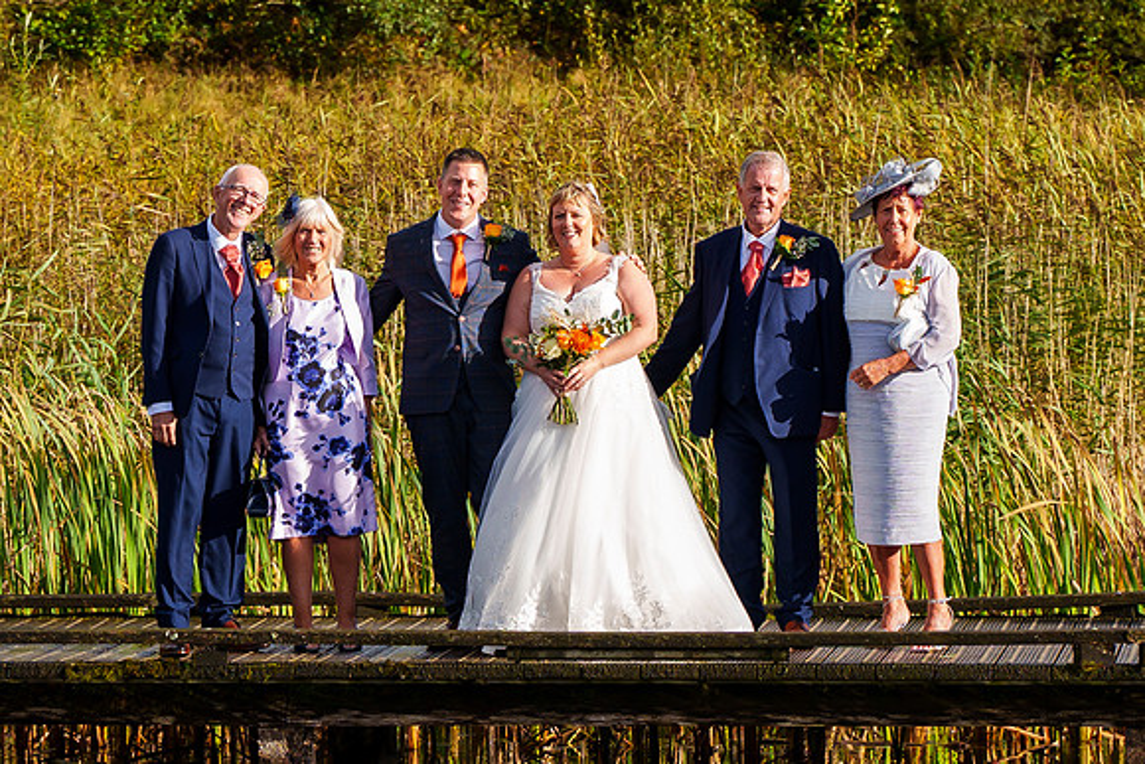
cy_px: 377
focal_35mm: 220
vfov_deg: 6.3
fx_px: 6992
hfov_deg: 9.4
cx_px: 561
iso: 250
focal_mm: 75
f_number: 4.5
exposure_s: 1/1250
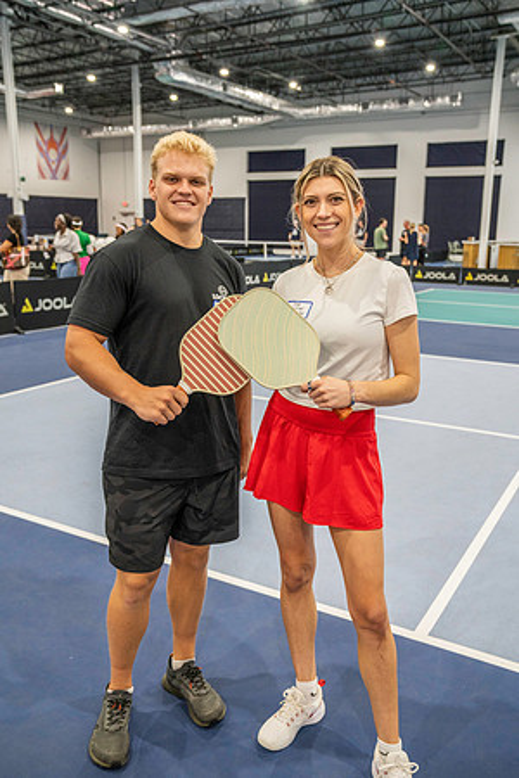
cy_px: 389
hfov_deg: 41.1
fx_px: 692
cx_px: 260
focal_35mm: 32
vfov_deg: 58.7
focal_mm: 32
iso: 2500
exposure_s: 1/200
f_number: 4.5
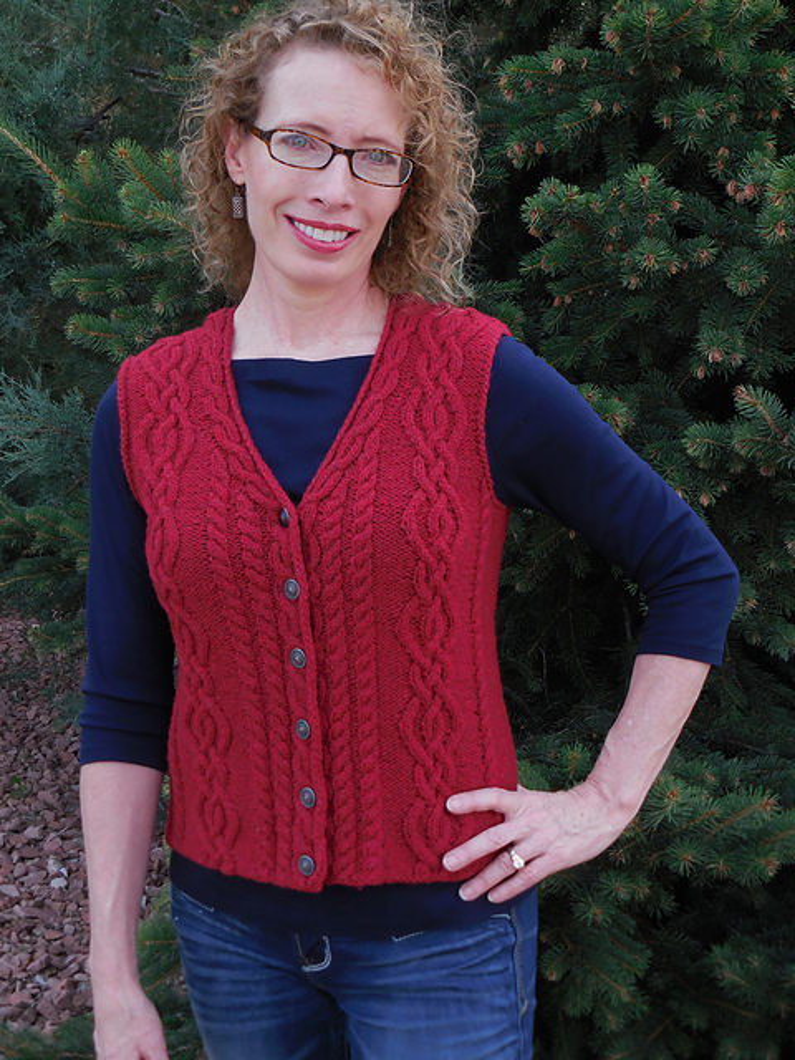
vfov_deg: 31.7
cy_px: 530
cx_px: 398
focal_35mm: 61
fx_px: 1868
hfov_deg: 24.0
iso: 125
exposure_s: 1/200
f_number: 4.5
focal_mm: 11
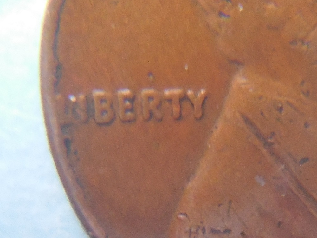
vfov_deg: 46.8
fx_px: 275
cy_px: 119
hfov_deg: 60.0
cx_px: 158
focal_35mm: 30
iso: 400
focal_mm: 5.3
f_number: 3.2
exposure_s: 1/20
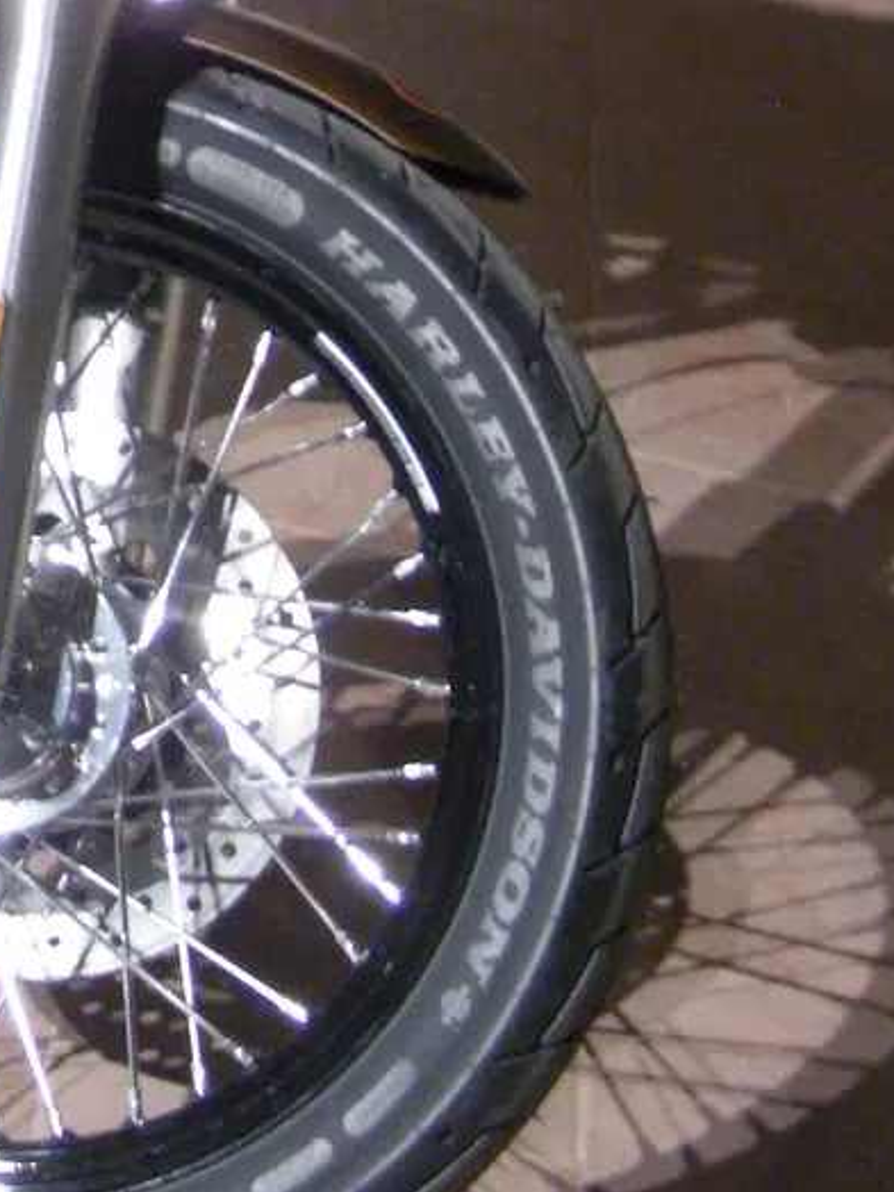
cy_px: -366
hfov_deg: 12.5
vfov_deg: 16.1
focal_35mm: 116
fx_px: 3994
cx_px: -196
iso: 243
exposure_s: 1/8
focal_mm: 6.3
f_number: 3.5
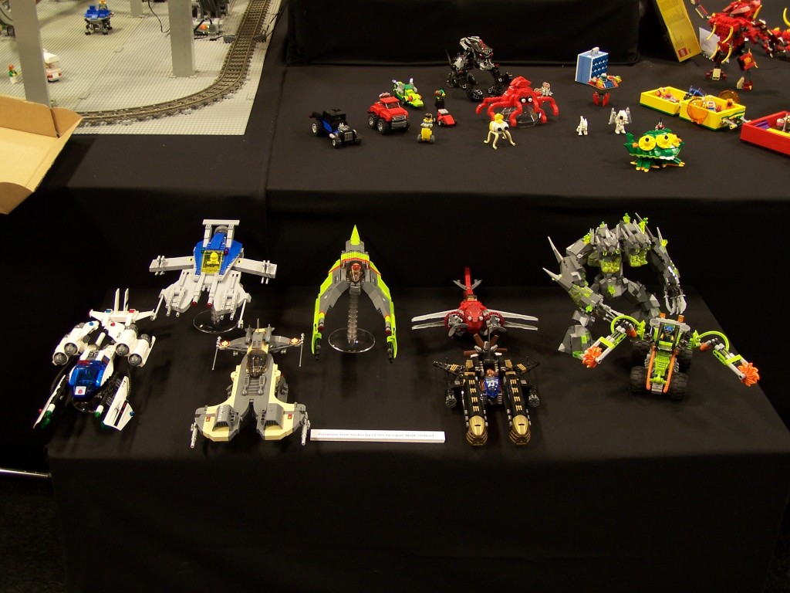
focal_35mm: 43
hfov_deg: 43.9
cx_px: 395
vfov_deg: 33.6
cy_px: 296
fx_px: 981
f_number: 2.9
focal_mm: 7.1
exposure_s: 1/2
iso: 80
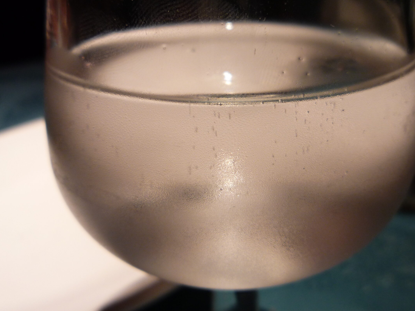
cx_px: 232
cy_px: 150
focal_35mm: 36
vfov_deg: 39.7
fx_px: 432
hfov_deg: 51.2
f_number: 3.3
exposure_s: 1/30
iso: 125
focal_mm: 5.2
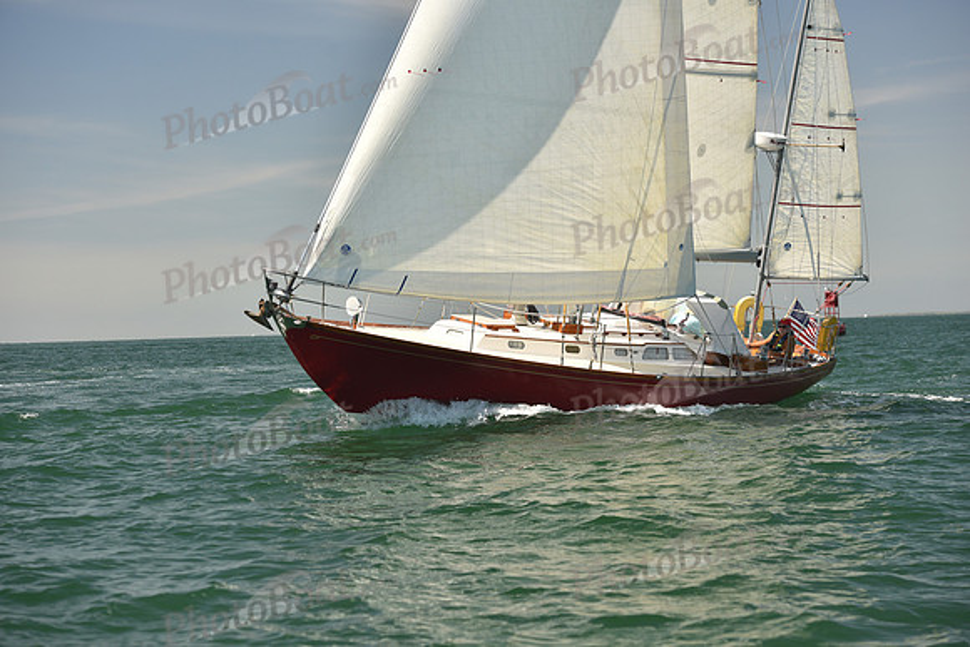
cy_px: 324
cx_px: 485
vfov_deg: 14.9
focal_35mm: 92
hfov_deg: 22.1
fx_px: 2479
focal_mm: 92
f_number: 4.5
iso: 250
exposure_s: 1/800
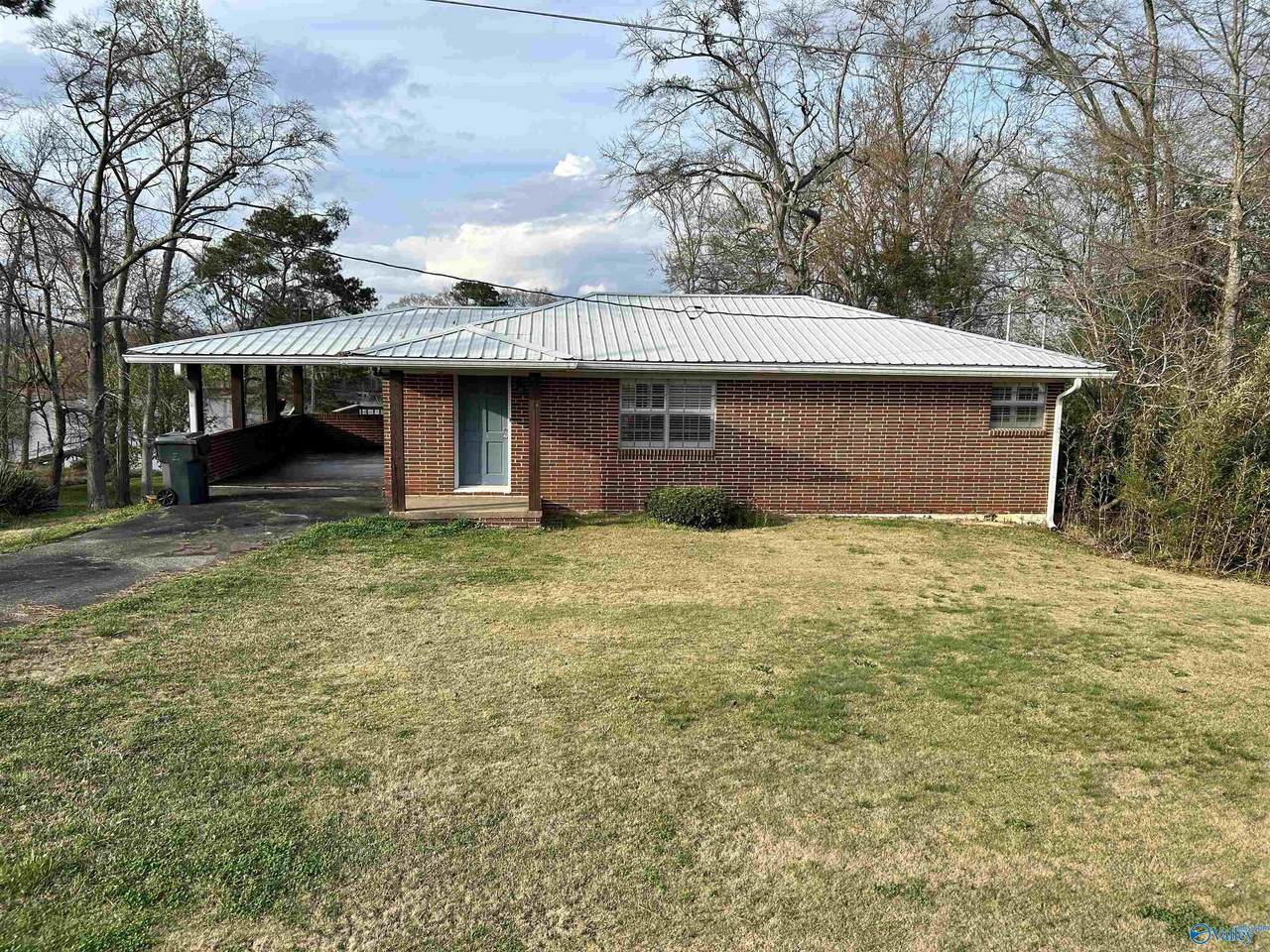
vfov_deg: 53.1
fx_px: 954
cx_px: 635
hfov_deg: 67.3
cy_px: 476
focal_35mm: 26
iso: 50
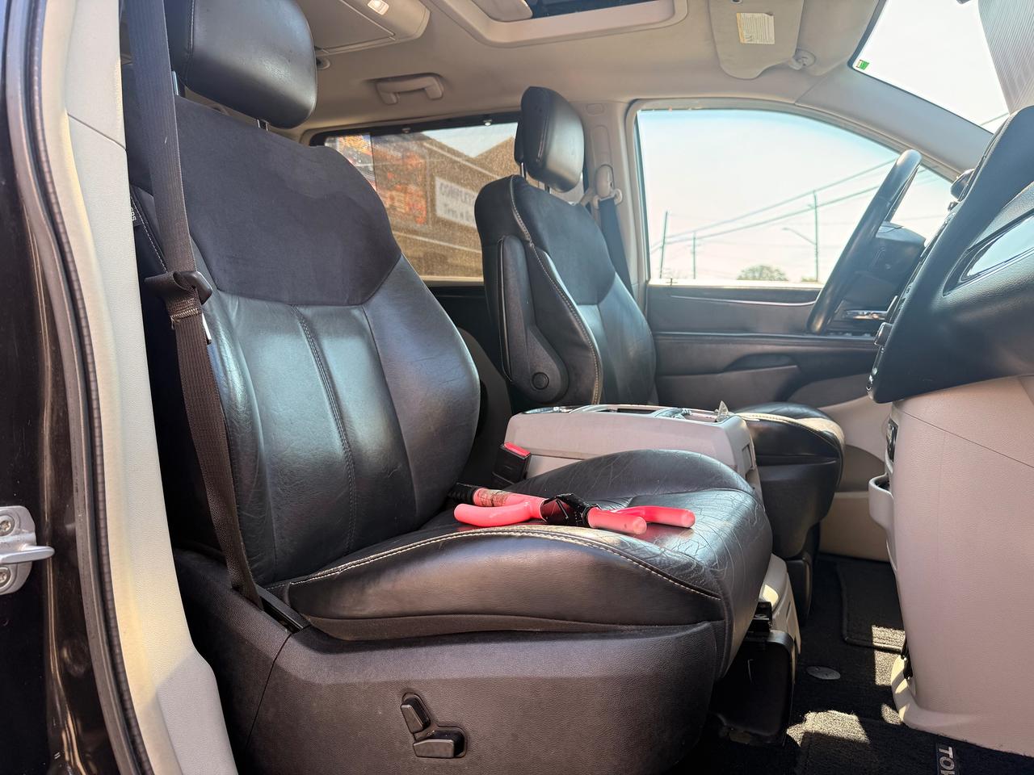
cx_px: 517
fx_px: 717
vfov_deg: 56.8
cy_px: 388
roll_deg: +1.0
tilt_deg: -2.5
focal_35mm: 24
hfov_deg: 71.6
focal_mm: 6.76
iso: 80
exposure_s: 1/247
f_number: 1.78
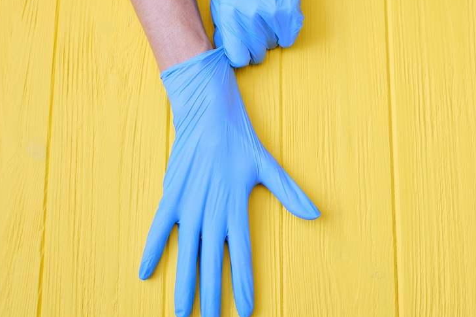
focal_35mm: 48
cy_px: 134
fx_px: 634
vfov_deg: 28.0
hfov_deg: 40.7
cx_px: 308
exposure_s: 1/125
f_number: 5
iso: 400
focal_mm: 35
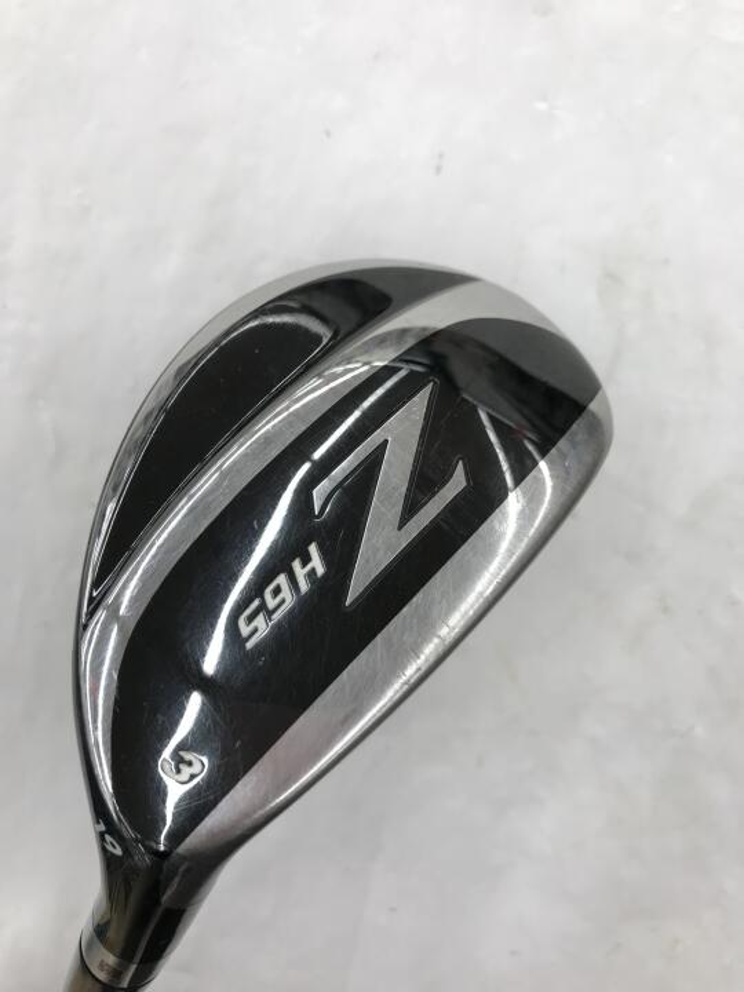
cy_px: 496
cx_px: 372
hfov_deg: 49.7
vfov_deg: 63.4
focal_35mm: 28
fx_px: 802
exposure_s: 1/120
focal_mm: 3.99
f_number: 1.8
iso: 40
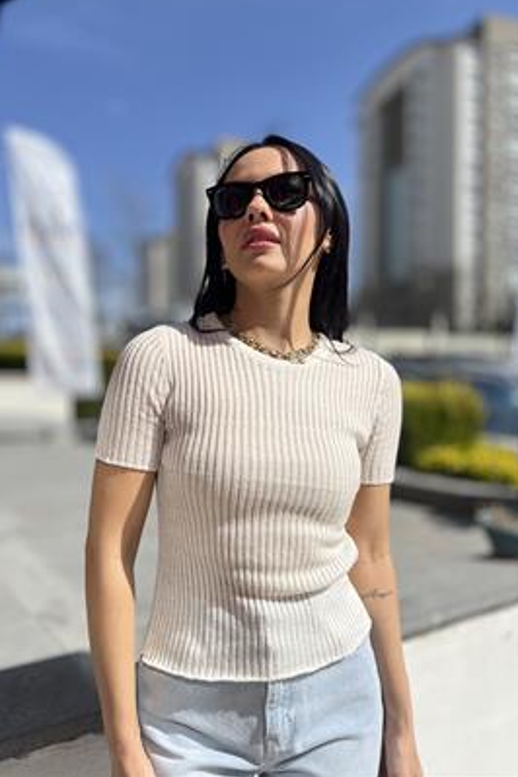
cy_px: 379
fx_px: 604
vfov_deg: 65.5
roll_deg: +0.0
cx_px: 224
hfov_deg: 46.3
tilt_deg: +0.8
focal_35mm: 28
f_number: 1.5
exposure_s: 1/6993
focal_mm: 5.7
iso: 50
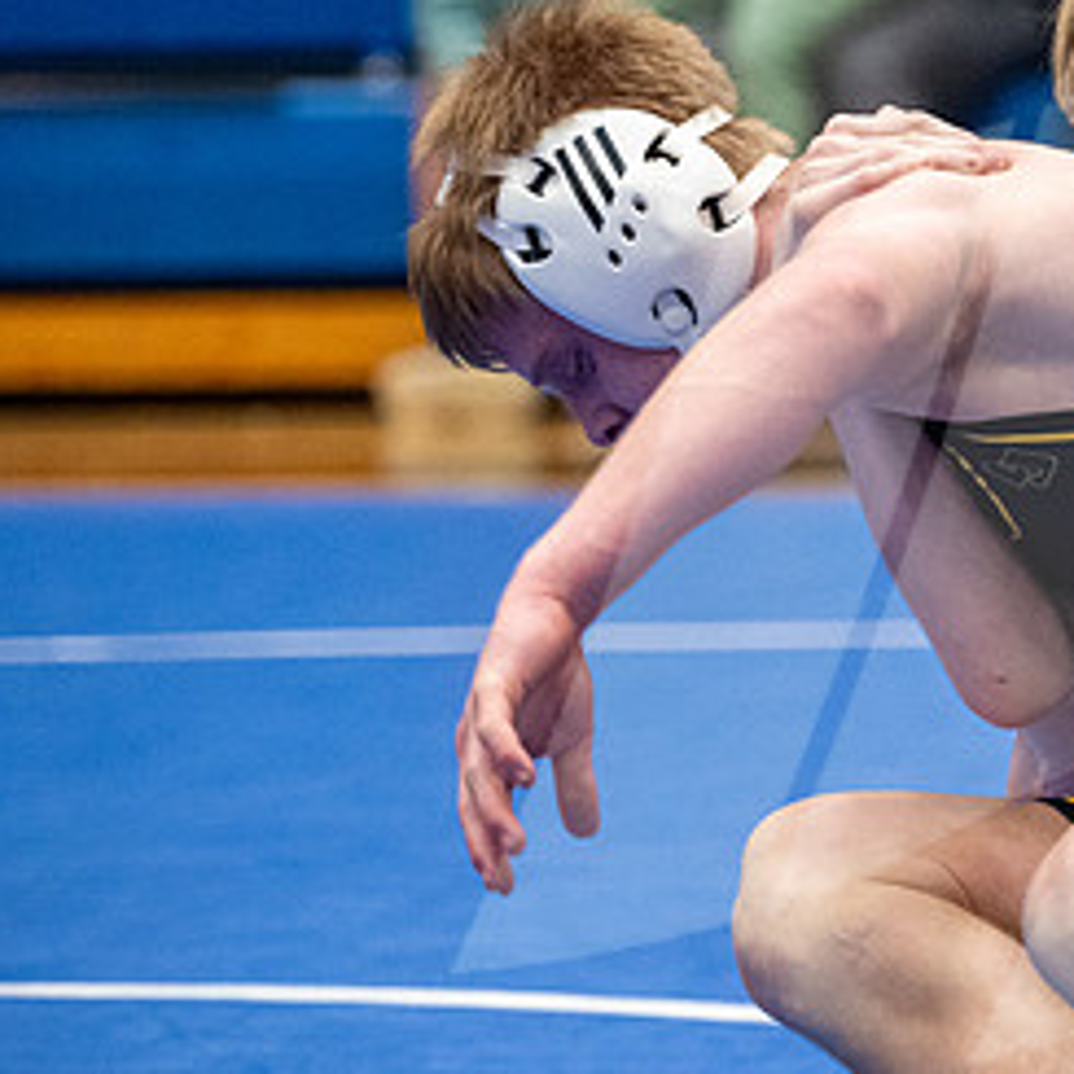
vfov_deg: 5.1
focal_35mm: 343
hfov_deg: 5.1
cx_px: 1418
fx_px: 12040
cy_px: 274
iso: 5000
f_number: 2.8
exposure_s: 1/800
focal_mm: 135
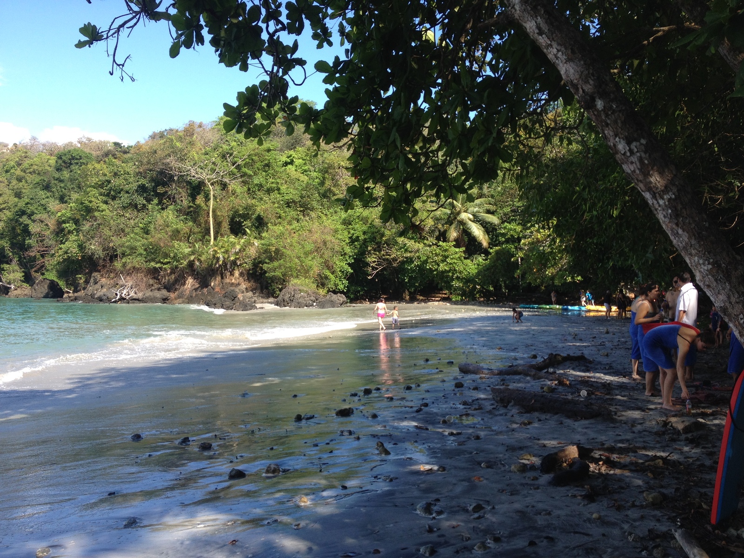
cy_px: 279
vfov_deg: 40.7
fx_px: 752
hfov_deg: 52.6
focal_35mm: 35
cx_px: 372
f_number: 2.4
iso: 50
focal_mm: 4.28
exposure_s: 1/613
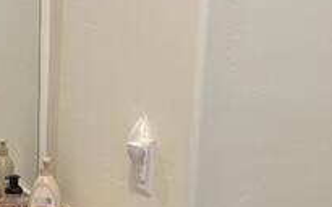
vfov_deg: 15.0
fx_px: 778
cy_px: 189
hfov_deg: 24.1
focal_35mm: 86
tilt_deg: -12.0
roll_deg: -3.1
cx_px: 188
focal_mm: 4.2
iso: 100
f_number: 1.6
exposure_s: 1/60
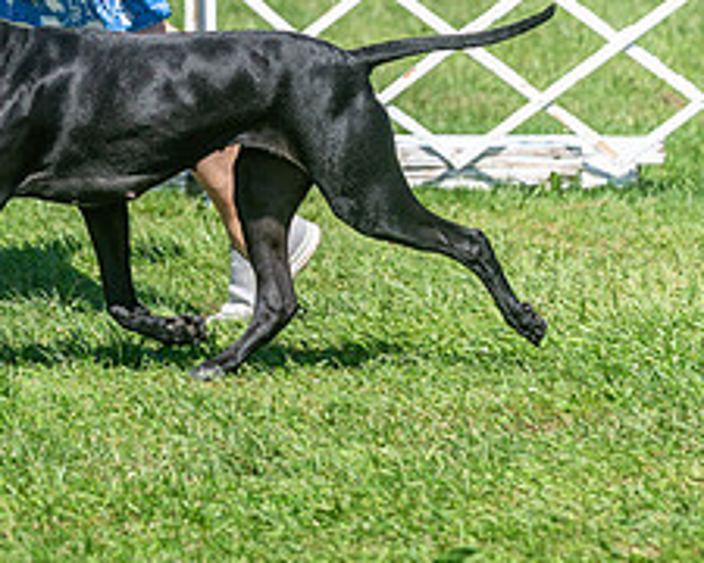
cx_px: 48
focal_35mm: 400
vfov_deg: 3.9
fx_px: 8334
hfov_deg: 4.8
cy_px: -81
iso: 80
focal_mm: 142
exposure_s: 1/1000
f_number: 4
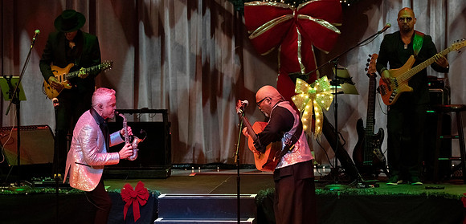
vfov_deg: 3.5
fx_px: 3684
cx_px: 230
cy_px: 93
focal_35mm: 308
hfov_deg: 7.2
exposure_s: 1/320
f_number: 7.1
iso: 5000
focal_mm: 232
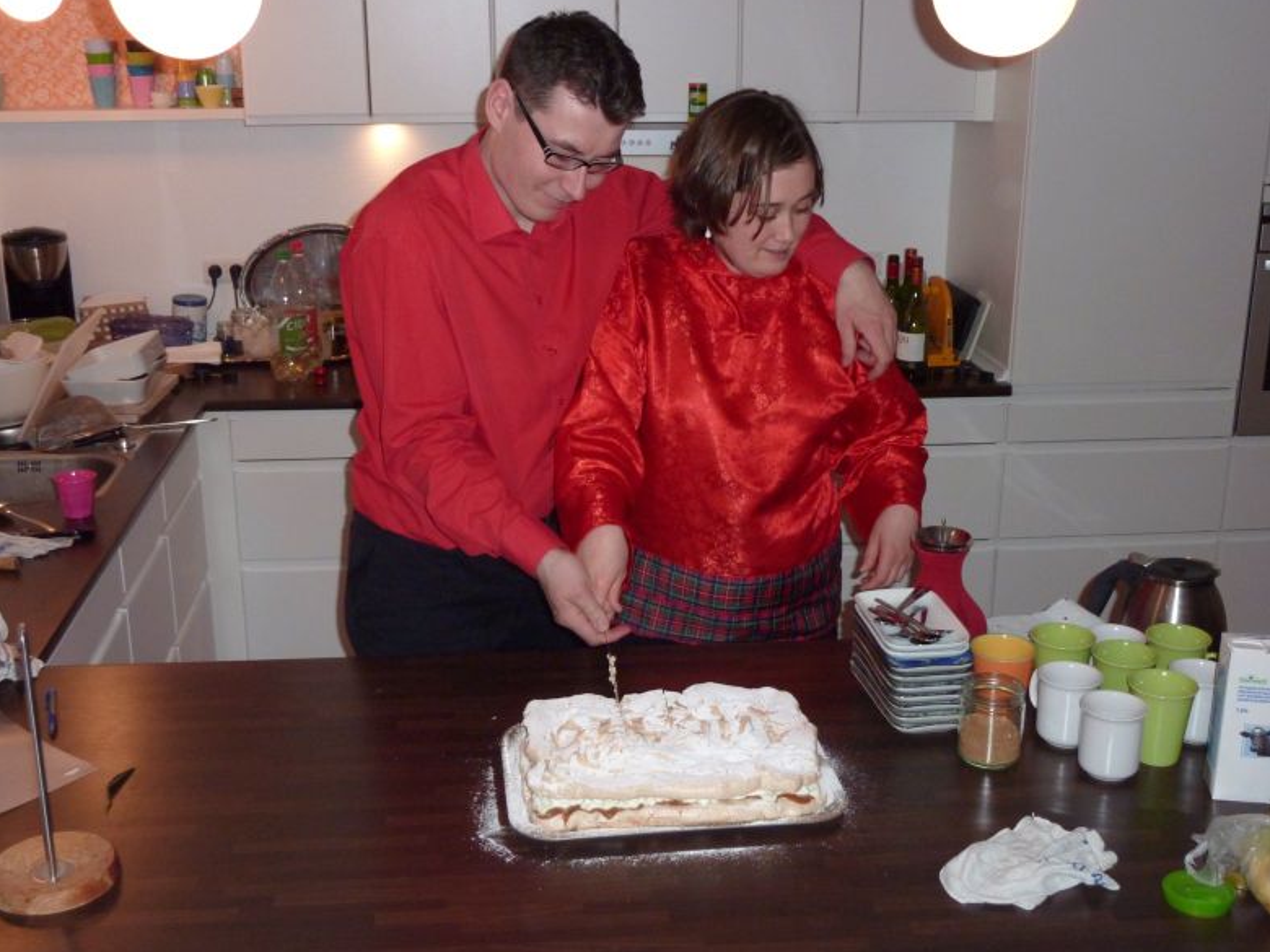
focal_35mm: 41
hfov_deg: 45.8
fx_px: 1504
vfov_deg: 35.1
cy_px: 480
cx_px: 648
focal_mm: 6.5
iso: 200
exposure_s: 1/30
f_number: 3.6
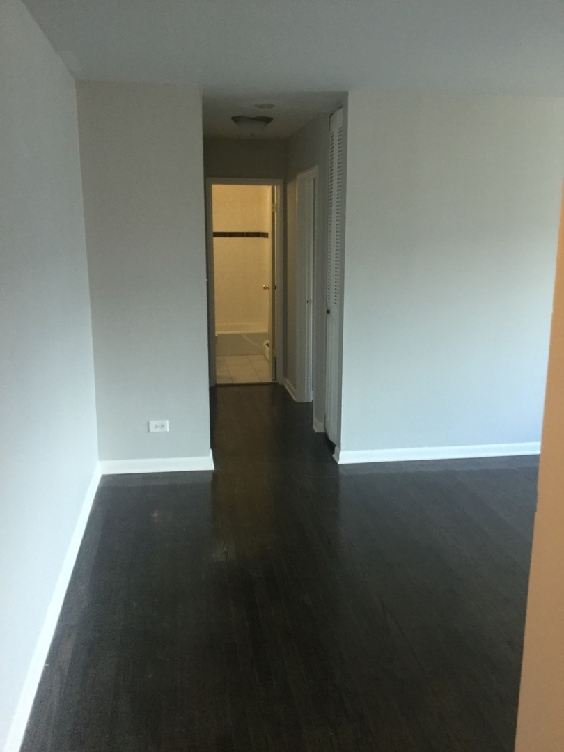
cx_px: 282
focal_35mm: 31
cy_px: 376
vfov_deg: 58.4
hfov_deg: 45.4
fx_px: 673
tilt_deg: -9.4
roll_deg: -0.6
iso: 100
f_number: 2.4
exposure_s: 1/30
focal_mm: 3.3
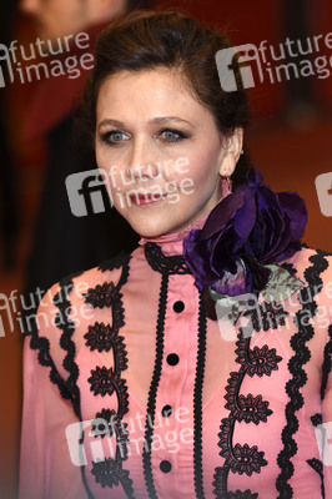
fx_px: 3533
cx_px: 166
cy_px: 250
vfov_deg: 8.1
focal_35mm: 255
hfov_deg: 5.4
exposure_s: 1/320
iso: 400
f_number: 3.5
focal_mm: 170
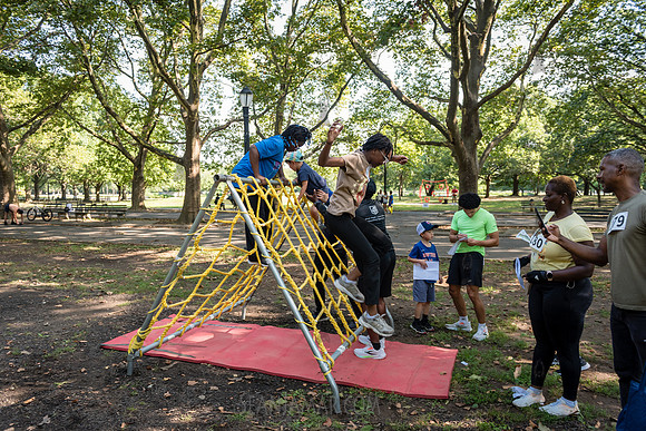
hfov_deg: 69.4
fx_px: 467
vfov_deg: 49.6
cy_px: 216
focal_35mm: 26
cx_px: 323
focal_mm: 26
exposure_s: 1/250
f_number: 3.5
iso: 400
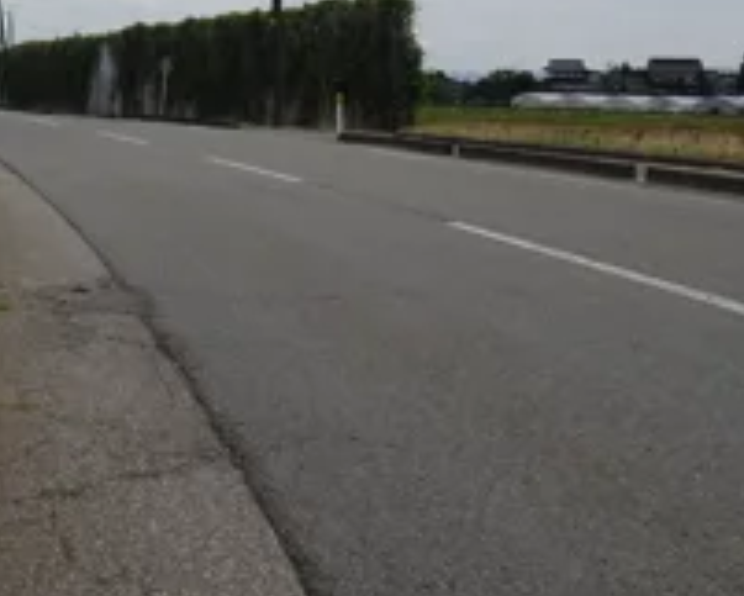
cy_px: -19
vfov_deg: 25.6
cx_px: 81
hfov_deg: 32.0
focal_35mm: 56
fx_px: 1234
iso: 80
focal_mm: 4.1
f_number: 3.5
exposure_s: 1/1600
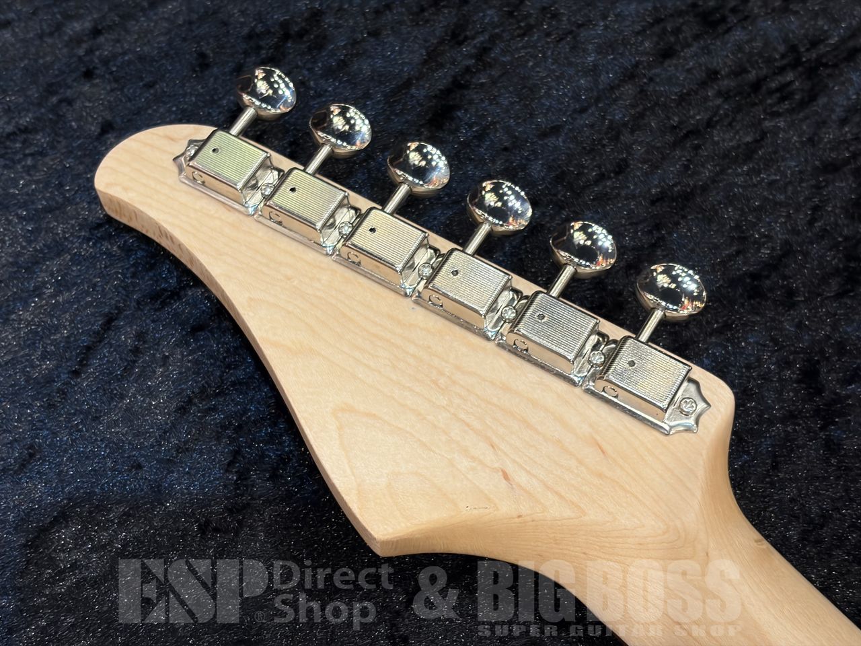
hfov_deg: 36.8
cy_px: 323
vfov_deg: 28.0
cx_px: 430
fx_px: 1293
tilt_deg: -63.4
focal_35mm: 52
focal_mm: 5.96
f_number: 1.6
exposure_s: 1/60
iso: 80
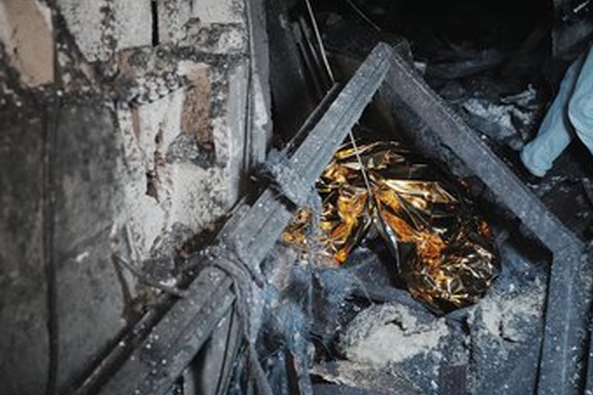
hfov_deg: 57.1
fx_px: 544
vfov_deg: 39.9
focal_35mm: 33
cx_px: 322
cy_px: 173
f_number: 3.5
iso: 6400
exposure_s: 1/500
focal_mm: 28
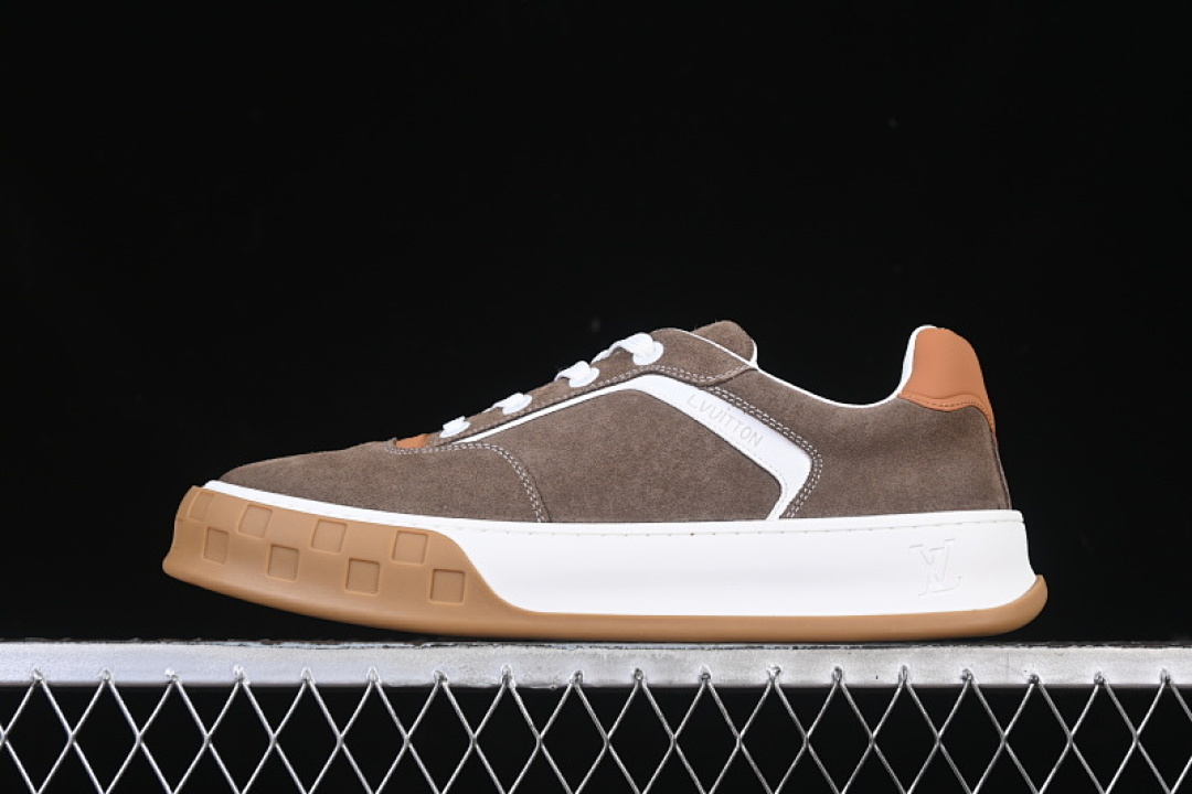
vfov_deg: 18.2
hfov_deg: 27.0
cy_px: 397
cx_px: 596
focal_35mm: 75
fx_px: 2483
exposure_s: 1/60
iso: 160
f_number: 7.1
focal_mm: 50
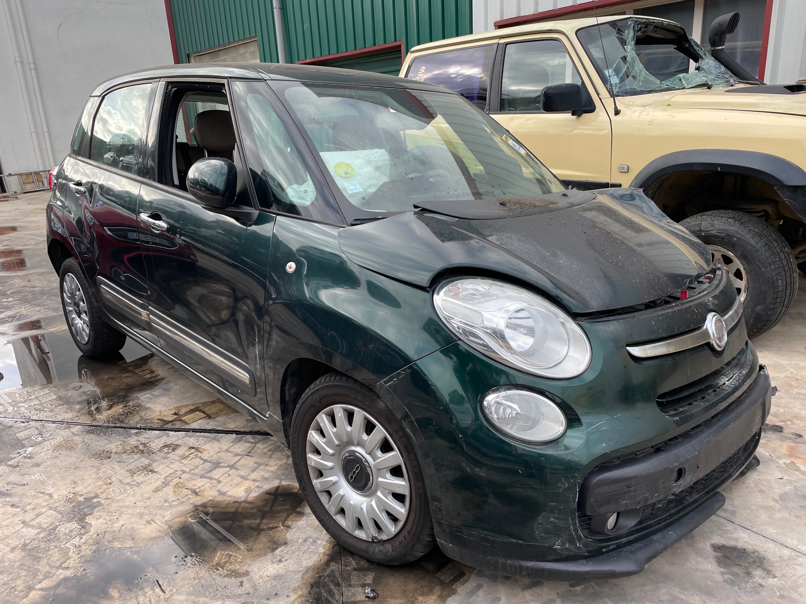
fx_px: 605
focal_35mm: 26
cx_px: 403
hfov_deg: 67.3
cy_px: 302
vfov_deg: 53.1
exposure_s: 1/461
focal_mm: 4.2
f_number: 1.6
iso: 32
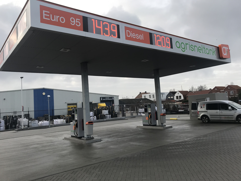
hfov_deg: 63.4
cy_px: 90
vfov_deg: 49.7
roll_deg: +3.3
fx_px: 195
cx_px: 120
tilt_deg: +4.6
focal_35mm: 28
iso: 20
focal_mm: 3.99
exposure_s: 1/577
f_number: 1.8
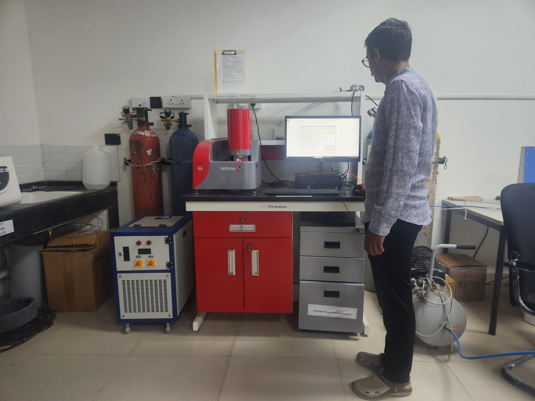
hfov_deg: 73.9
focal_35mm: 23
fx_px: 355
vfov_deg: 58.9
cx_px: 268
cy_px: 200
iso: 250
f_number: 1.8
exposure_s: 1/100
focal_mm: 5.4
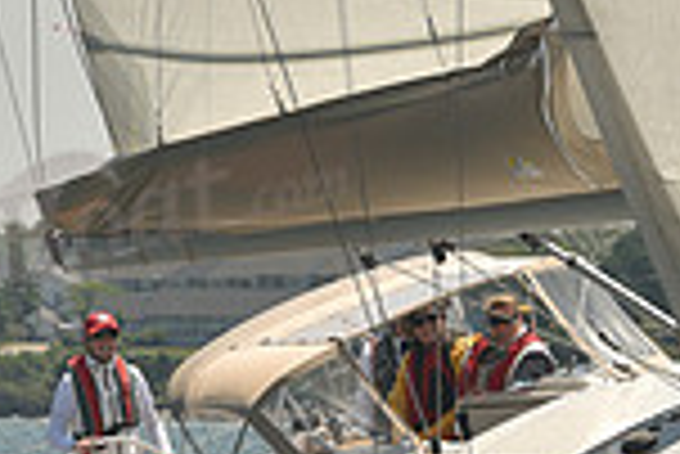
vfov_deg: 2.9
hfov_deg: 4.3
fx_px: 9075
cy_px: 416
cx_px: 585
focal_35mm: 480
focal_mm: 125
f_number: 8
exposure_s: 1/640
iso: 250
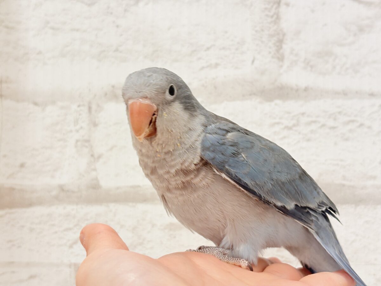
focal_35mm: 52
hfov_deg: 36.8
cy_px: 143
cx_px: 190
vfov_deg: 28.0
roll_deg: +0.8
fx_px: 572
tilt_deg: +5.7
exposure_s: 1/50
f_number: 1.6
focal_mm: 5.96
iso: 64
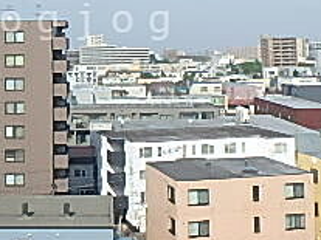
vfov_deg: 22.0
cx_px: 71
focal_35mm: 65
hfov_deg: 29.3
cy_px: 22
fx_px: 602
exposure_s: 1/400
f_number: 6
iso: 125
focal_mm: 3.7
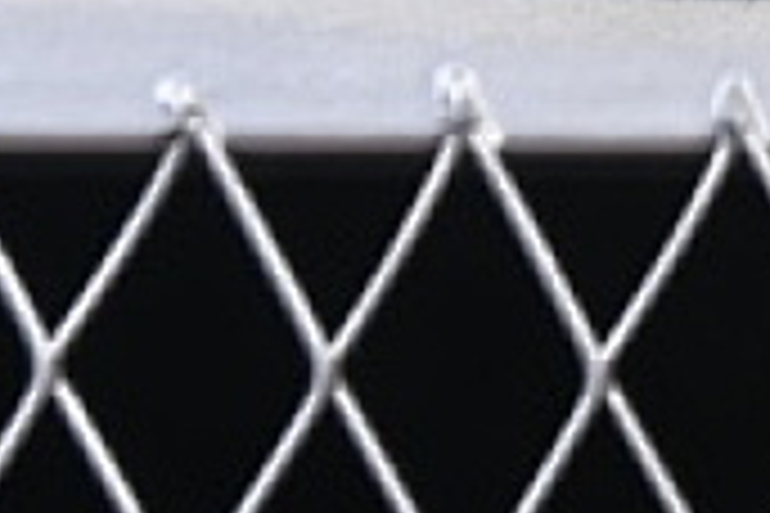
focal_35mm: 474
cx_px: 1788
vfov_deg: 2.9
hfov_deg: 4.3
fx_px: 10138
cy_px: -1017
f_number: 6.3
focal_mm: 50
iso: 160
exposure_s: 1/60
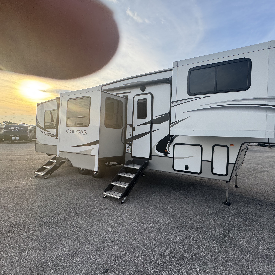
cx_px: 188
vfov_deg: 84.0
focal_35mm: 17
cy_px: 138
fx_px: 153
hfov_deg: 80.6
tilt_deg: -0.3
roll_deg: -3.6
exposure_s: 1/414
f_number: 2.2
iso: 40
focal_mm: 2.22
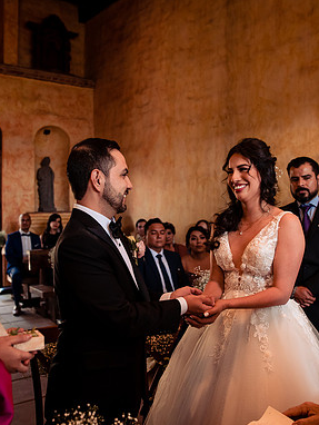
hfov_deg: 40.7
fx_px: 430
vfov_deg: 52.6
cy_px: 214
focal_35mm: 35
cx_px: 147
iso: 1250
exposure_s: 1/200
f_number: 2.8
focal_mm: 24
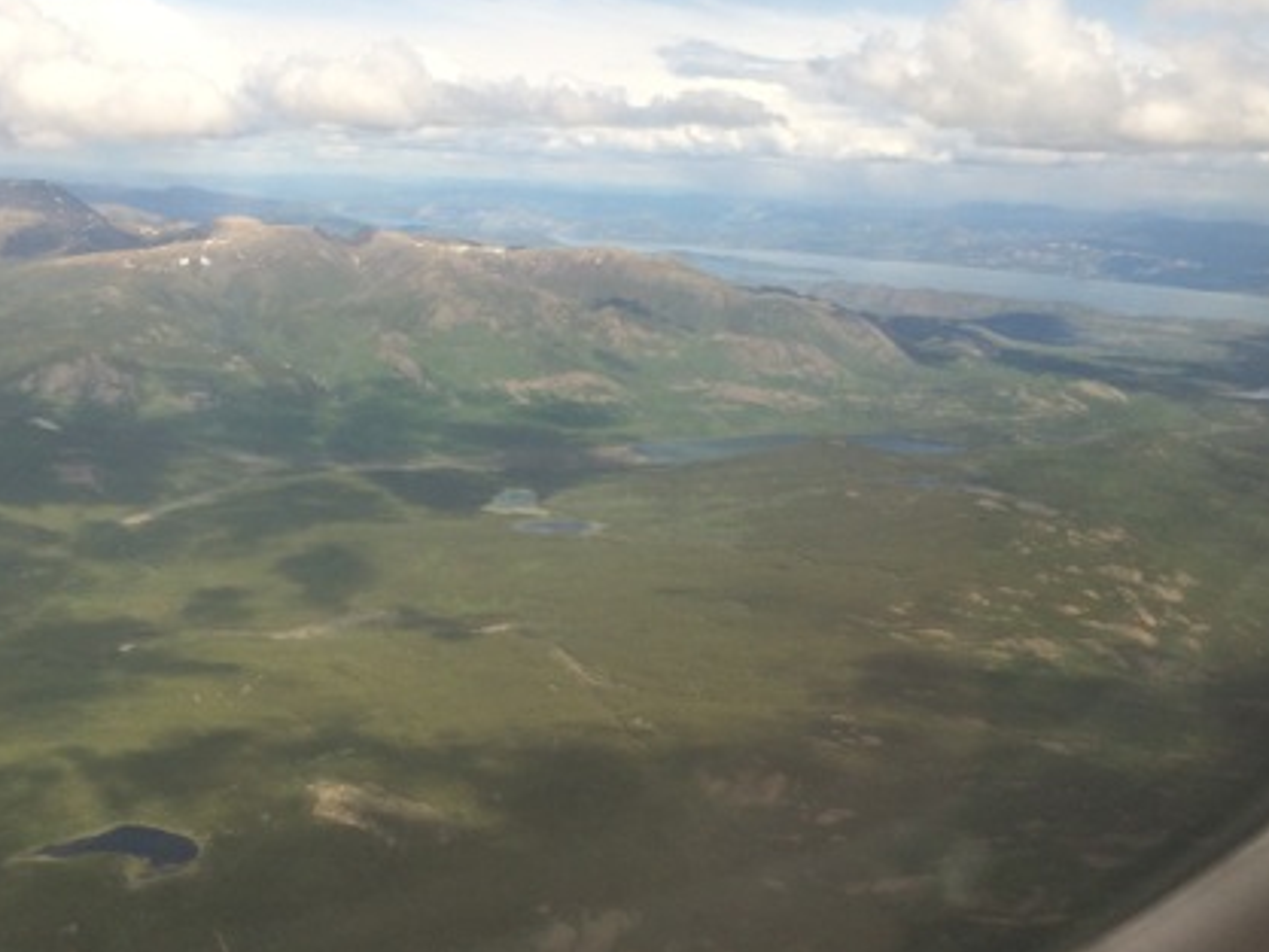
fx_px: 1687
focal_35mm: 46
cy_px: 444
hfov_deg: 41.2
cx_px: 554
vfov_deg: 31.5
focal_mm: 4.12
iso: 32
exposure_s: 1/1140
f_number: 2.2
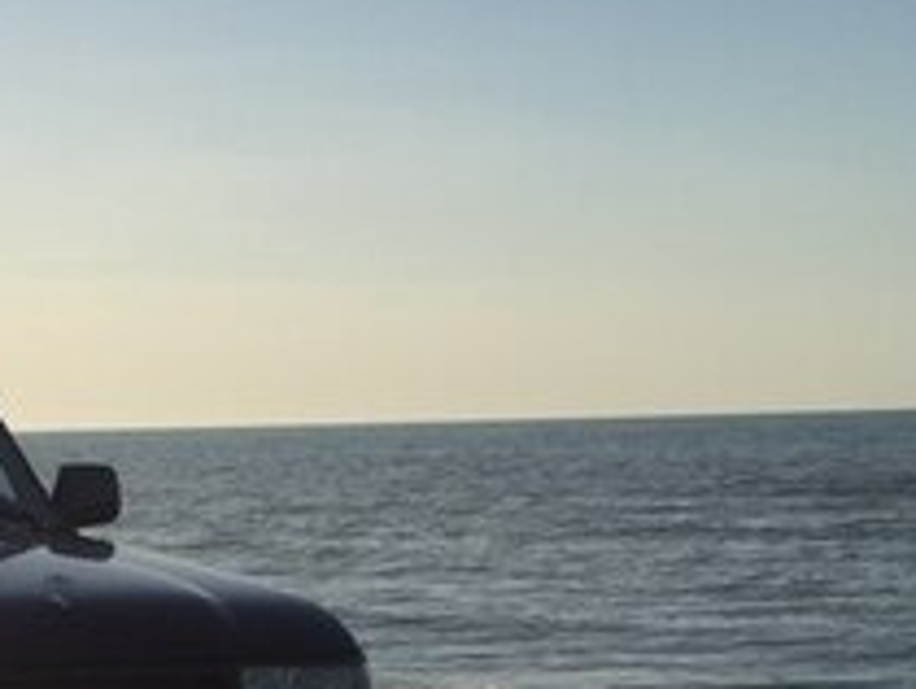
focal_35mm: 91
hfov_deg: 20.6
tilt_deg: -8.3
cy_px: 770
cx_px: -70
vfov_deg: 15.8
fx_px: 2411
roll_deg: +0.8
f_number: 2.2
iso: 32
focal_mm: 4.15
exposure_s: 1/1883
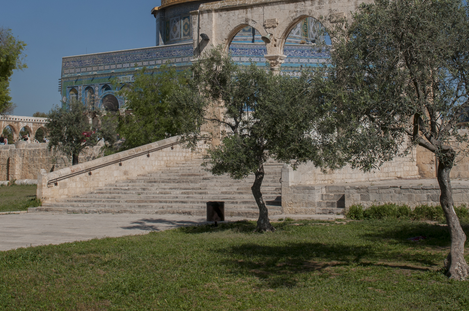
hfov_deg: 32.4
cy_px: 68
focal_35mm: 62
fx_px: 807
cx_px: 253
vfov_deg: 21.6
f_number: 11
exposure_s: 1/500
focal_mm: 26
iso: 200
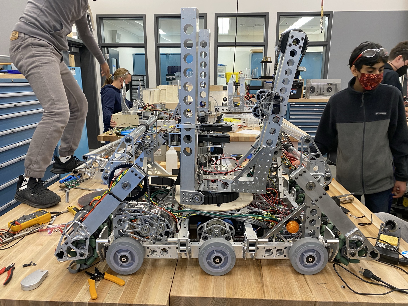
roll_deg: -0.9
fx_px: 306
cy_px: 153
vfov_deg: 53.1
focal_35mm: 26
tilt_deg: -13.3
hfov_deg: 67.3
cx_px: 204
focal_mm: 4.25
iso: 100
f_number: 1.8
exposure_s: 1/60
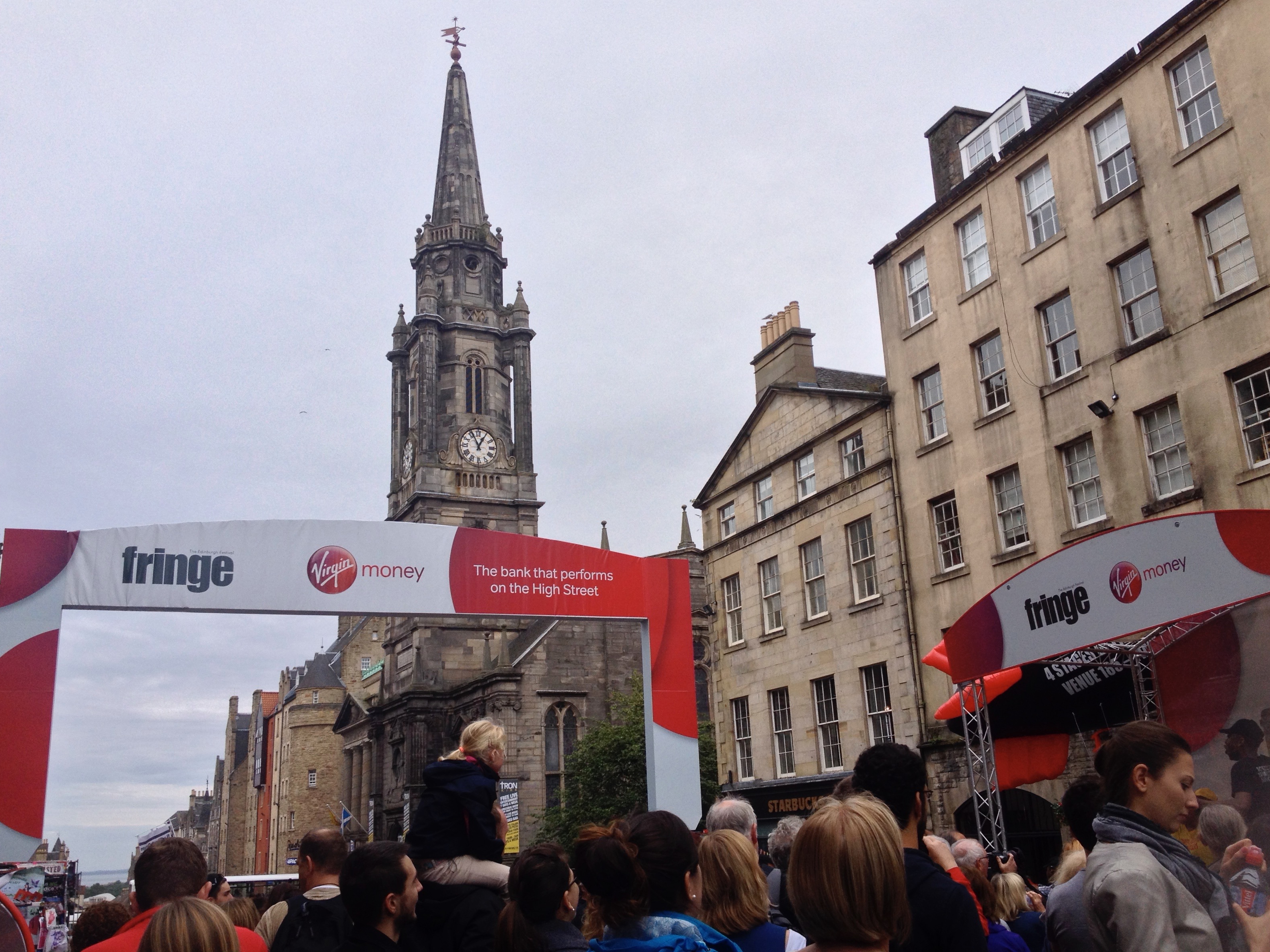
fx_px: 1321
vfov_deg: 39.7
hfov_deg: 51.3
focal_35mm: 36
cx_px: 622
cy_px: 463
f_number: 2.4
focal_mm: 4.28
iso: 50
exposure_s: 1/635
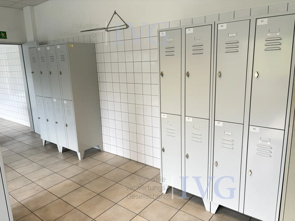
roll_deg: +1.7
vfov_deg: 53.1
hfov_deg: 67.3
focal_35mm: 26
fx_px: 222
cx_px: 148
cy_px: 110
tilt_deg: -9.2
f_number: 1.6
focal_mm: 5.96
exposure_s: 1/50
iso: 100
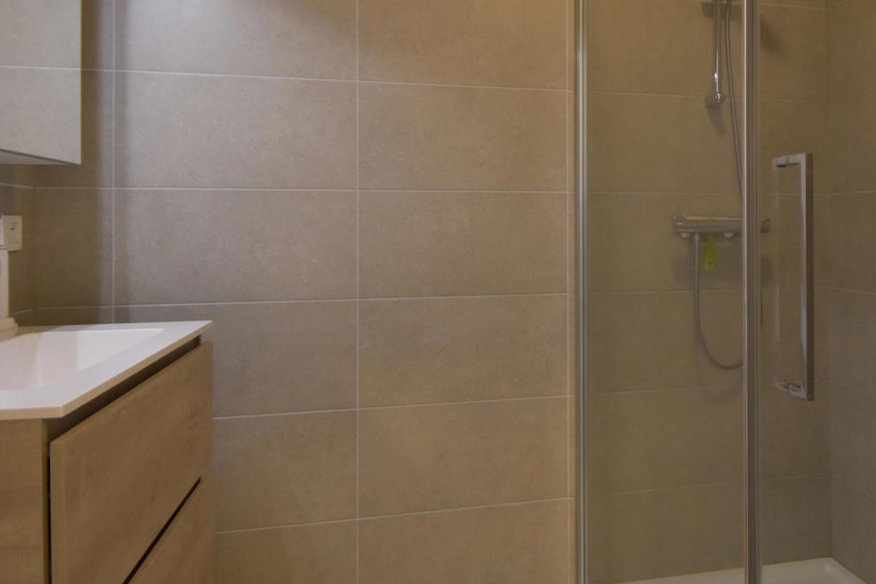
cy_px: 208
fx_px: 657
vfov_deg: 47.4
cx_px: 532
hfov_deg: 66.6
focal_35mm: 27
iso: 900
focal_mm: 10
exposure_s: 1/60
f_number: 3.5
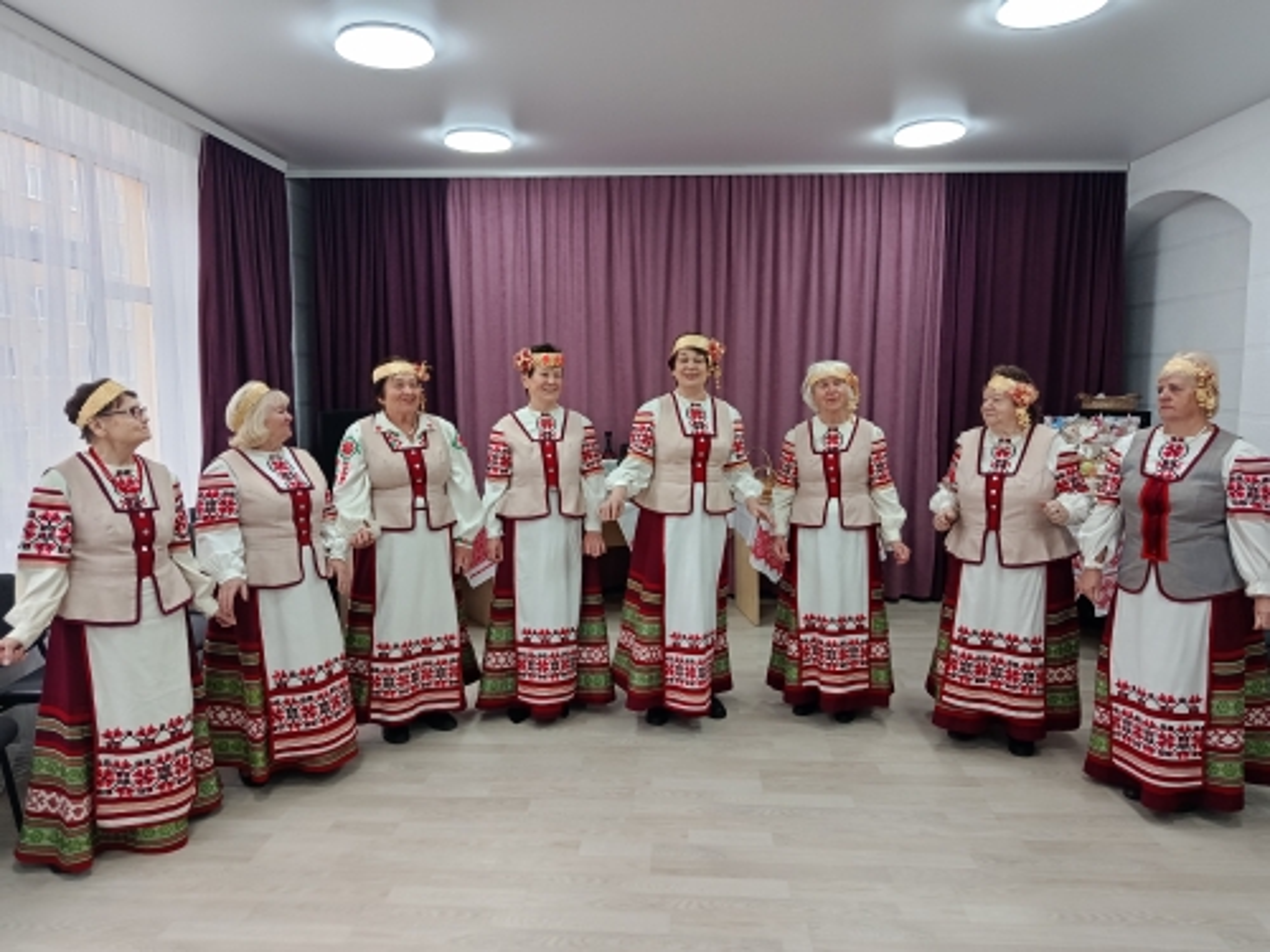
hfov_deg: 71.6
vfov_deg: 56.8
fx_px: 881
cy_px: 476
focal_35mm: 24
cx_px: 635
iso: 500
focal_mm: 5.24
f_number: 1.7
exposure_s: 1/100
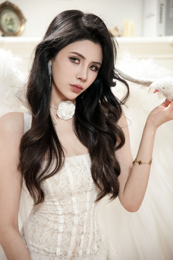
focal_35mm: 70
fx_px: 505
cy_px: 130
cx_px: 86
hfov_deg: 19.5
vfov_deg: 28.8
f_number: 2.8
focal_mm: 70
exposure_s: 1/125
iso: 200
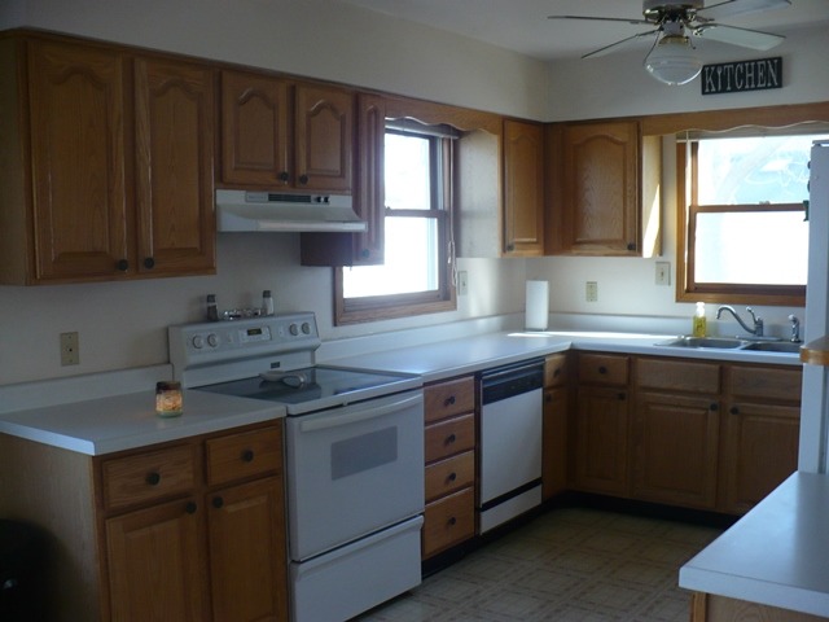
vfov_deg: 38.7
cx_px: 414
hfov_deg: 50.1
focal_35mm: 37
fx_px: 886
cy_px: 311
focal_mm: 6.1
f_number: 2.8
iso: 125
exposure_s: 1/30
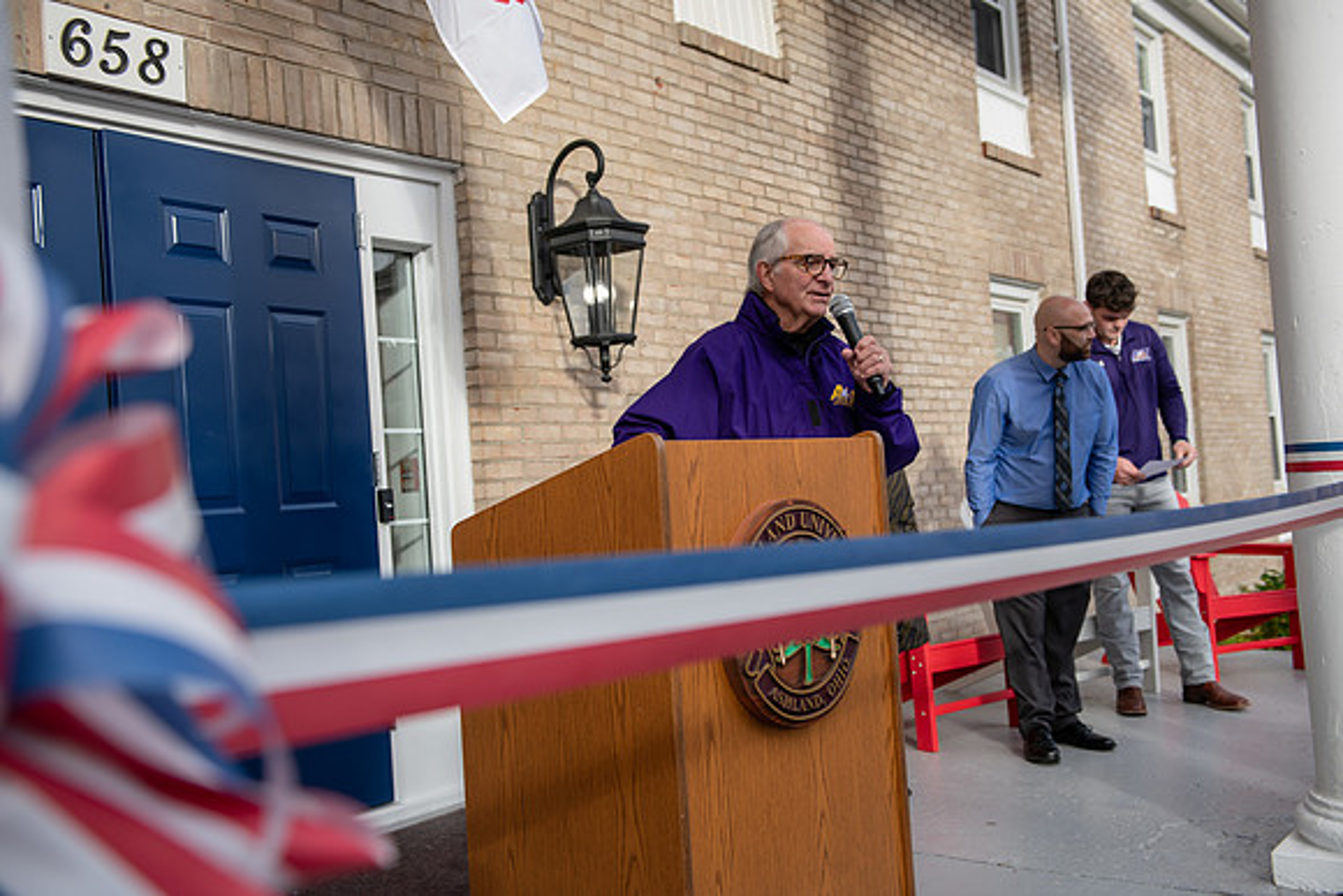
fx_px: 1343
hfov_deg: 53.1
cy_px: 448
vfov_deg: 36.9
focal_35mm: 36
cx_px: 672
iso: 160
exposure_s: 1/500
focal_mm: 36
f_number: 3.5
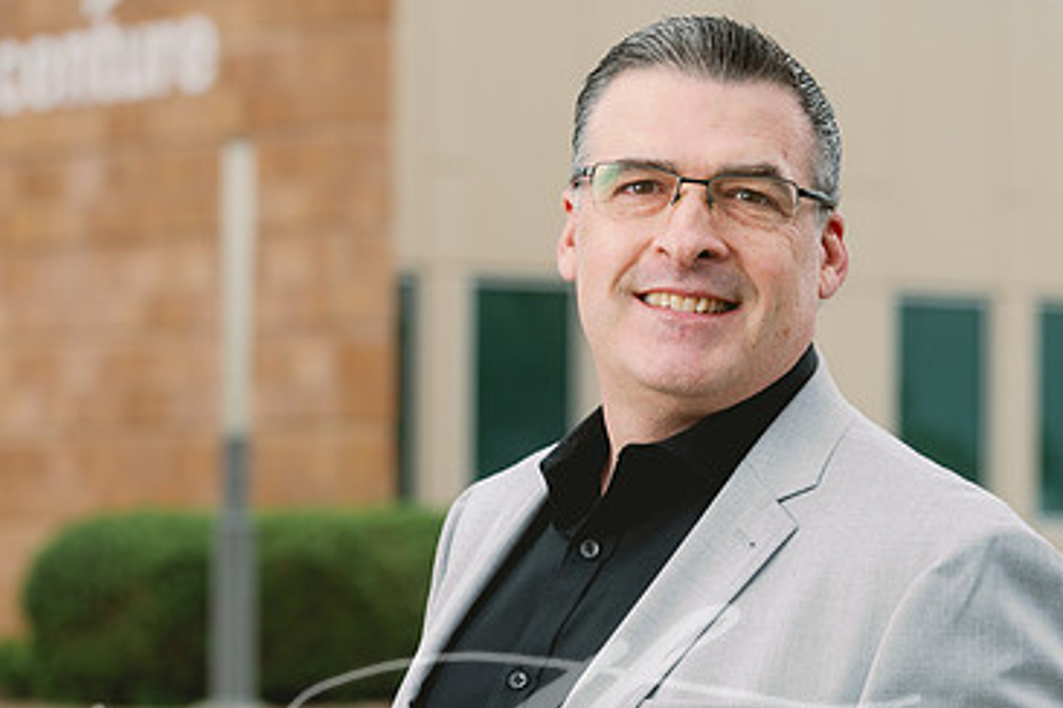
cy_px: 441
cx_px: 572
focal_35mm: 190
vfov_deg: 7.2
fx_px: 5610
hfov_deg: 10.8
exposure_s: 1/200
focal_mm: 120
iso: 100
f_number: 4.5
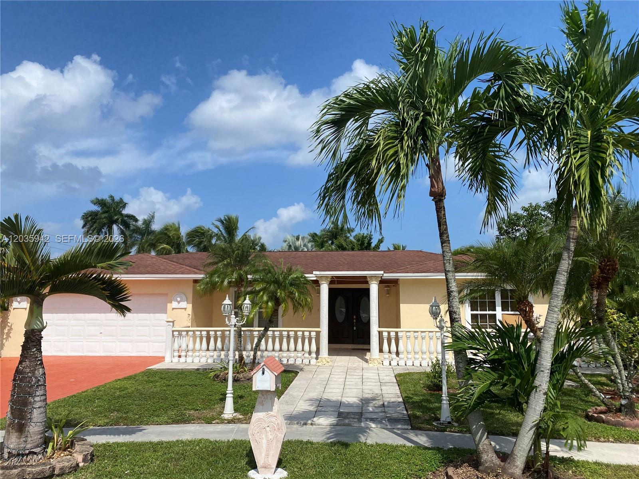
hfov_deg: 67.3
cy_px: 240
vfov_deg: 53.1
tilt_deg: +10.3
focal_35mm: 26
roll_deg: -0.3
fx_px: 480
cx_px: 320
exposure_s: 1/4808
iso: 32
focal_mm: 4.25
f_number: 1.8
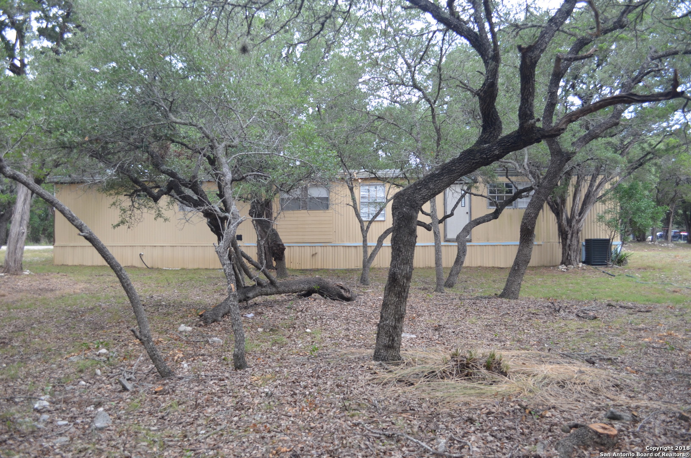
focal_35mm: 30
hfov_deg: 62.0
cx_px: 346
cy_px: 229
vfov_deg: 43.4
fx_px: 575
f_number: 5
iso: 400
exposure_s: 1/100
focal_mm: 20
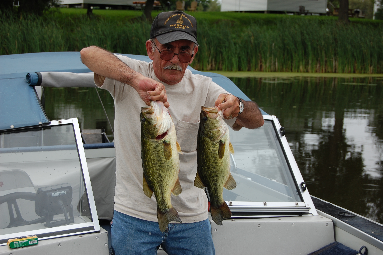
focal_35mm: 68
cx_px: 192
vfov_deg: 20.1
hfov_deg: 29.9
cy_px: 128
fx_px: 717
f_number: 7.1
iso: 200
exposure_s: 1/200
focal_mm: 45
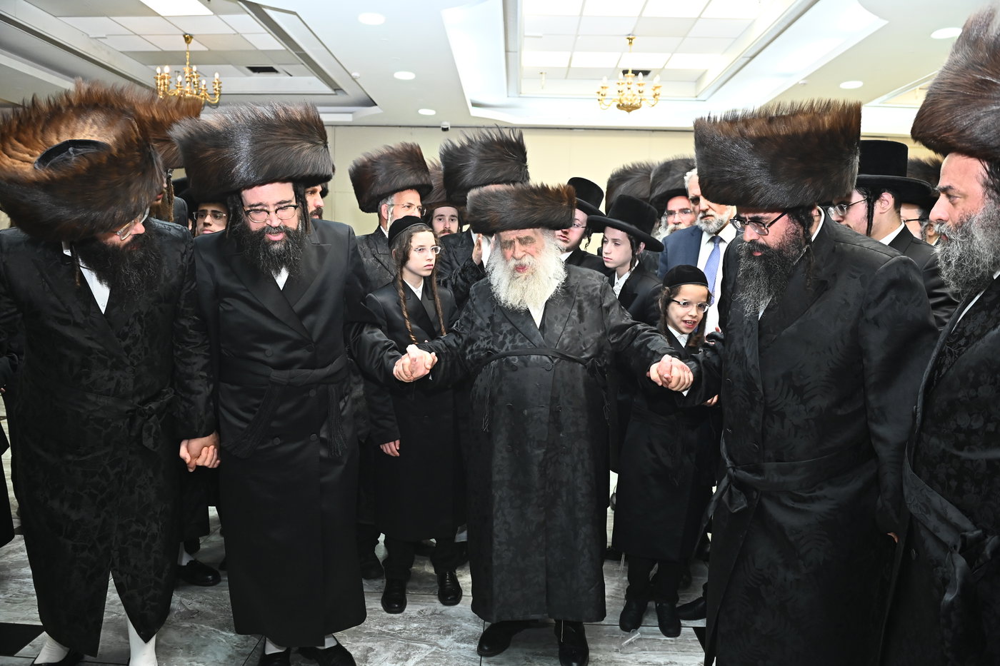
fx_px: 667
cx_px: 500
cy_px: 333
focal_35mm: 24
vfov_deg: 53.1
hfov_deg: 73.8
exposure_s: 1/200
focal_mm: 24
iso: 2000
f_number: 4.5
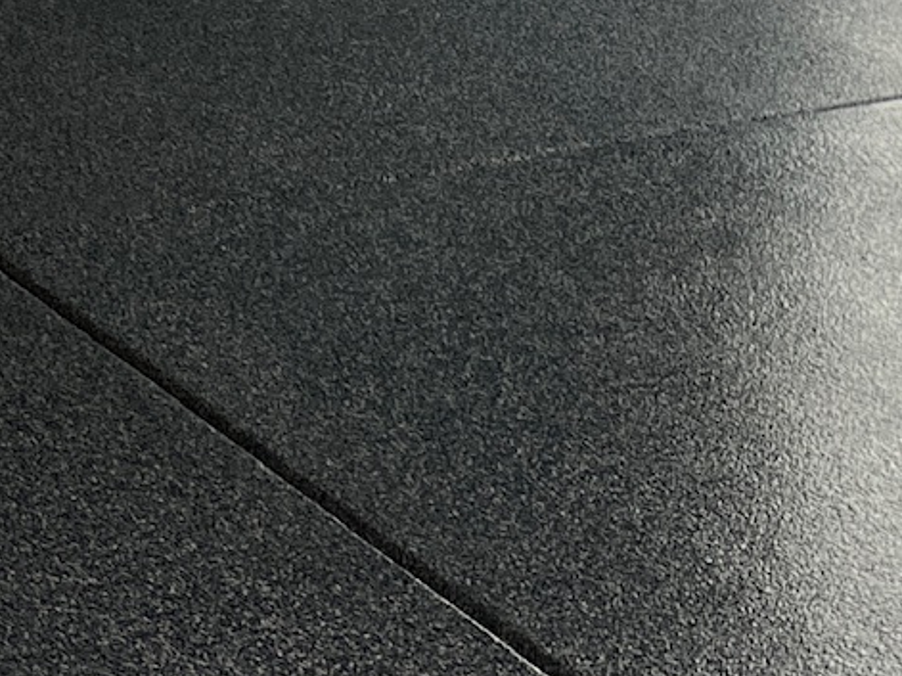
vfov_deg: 12.1
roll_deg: -1.8
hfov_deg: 17.4
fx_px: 2944
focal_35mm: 113
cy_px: 1187
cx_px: 640
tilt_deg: -36.8
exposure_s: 1/120
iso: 80
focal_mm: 5.7
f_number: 1.5
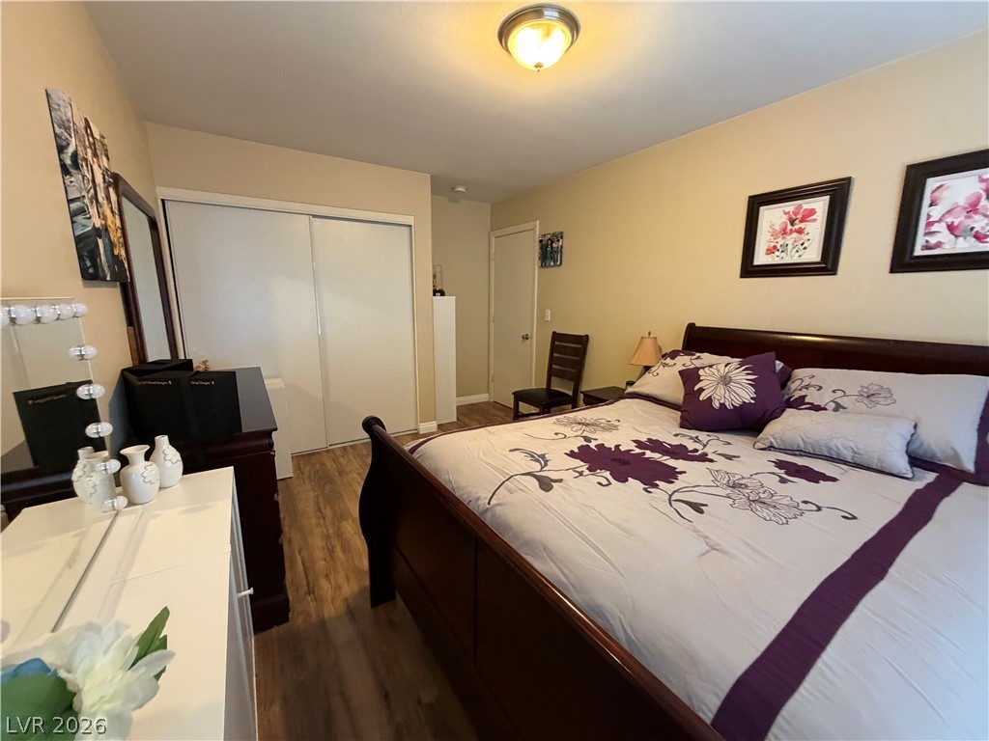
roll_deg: +0.3
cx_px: 494
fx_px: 400
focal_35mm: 14
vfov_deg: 85.7
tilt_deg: -10.9
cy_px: 370
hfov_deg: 102.1
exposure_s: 1/60
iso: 500
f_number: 2.2
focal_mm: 2.22
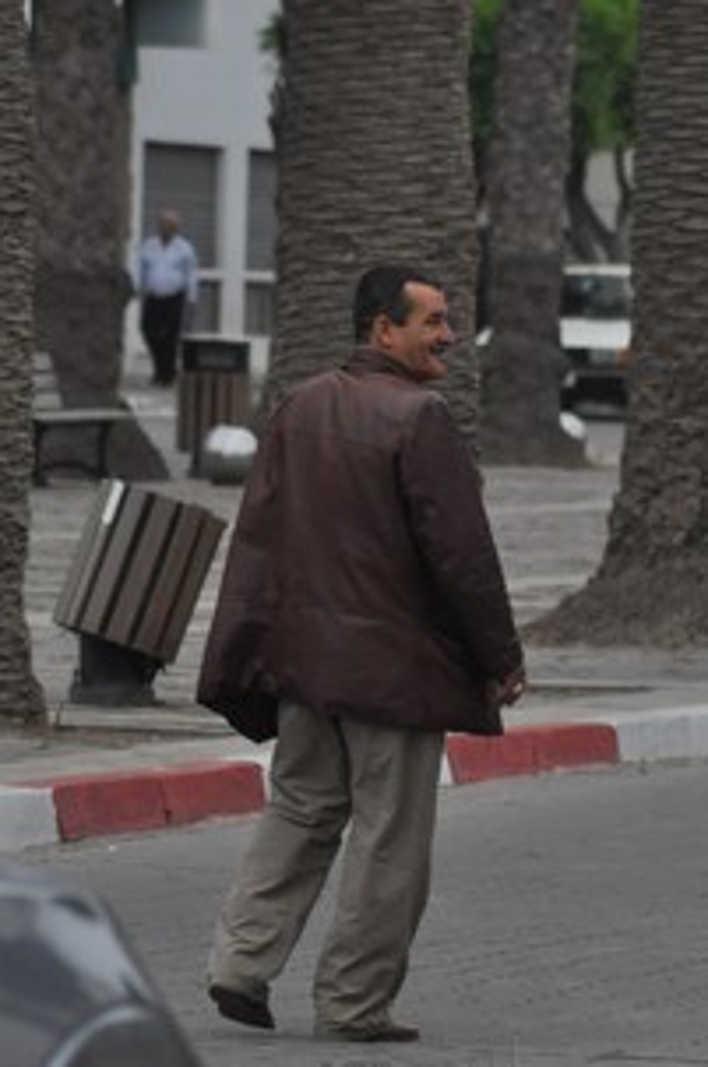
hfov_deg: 3.1
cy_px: 560
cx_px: 410
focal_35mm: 446
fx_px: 13201
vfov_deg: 4.6
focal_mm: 200
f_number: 5.6
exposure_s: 1/1000
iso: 800
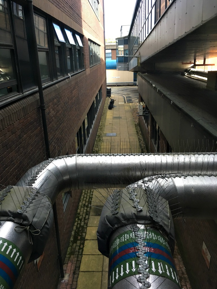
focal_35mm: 29
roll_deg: +1.3
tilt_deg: -19.8
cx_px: 108
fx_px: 242
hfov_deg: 48.2
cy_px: 144
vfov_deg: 61.7
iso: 50
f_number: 2.2
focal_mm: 4.15
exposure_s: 1/33
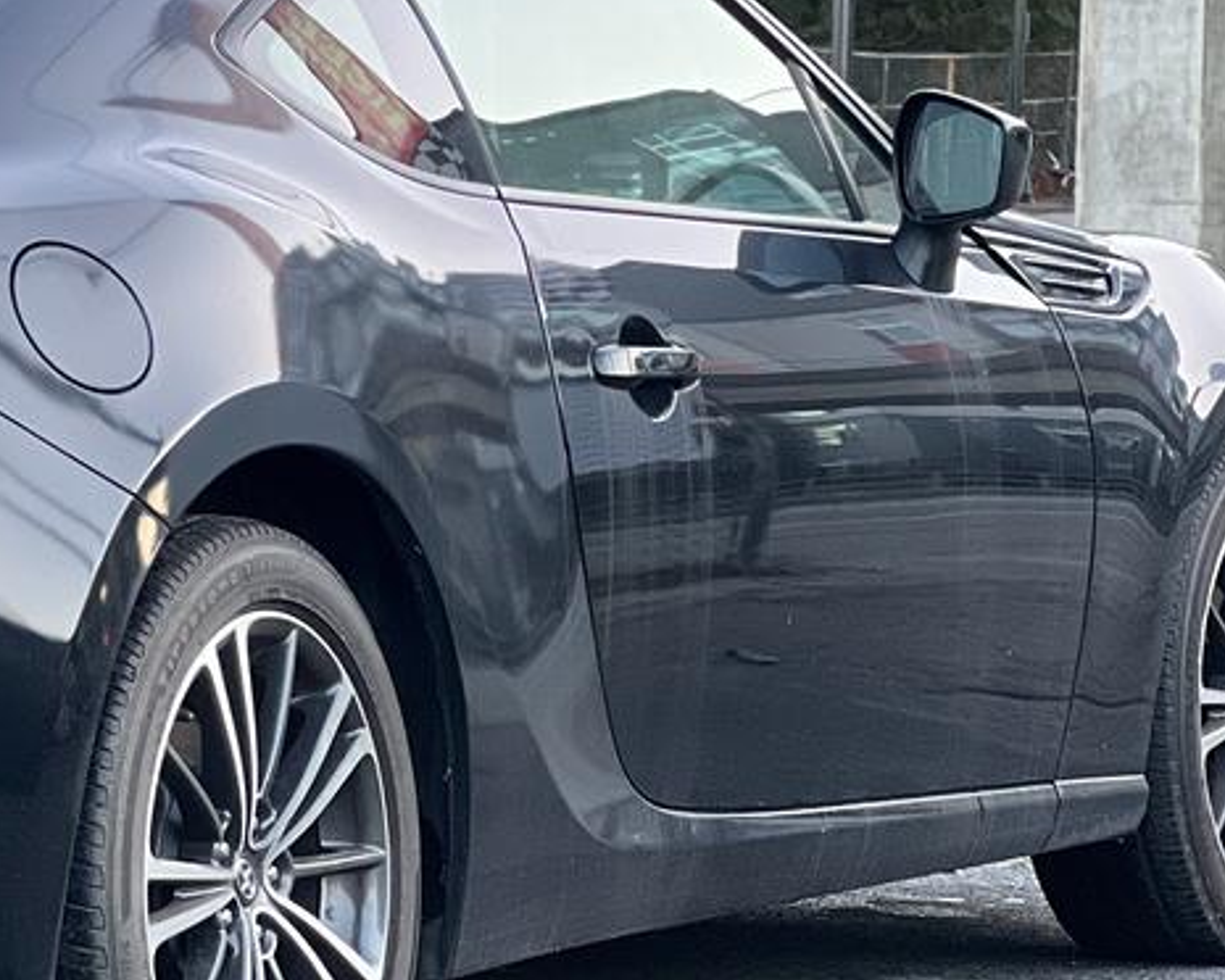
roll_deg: -2.1
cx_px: -105
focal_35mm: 207
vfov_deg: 7.5
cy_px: 140
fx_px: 7505
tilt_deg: +2.1
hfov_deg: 9.2
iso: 200
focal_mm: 9
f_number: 2.8
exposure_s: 1/121
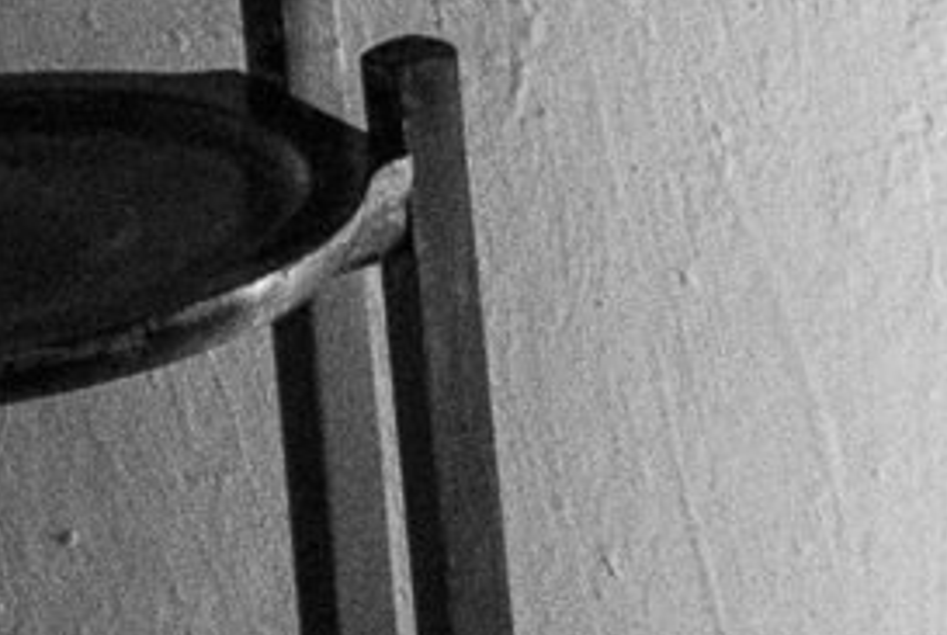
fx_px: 6745
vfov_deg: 5.2
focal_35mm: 256
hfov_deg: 7.3
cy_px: -994
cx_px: 2650
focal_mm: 35
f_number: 1.8
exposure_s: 1/1250
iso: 1250
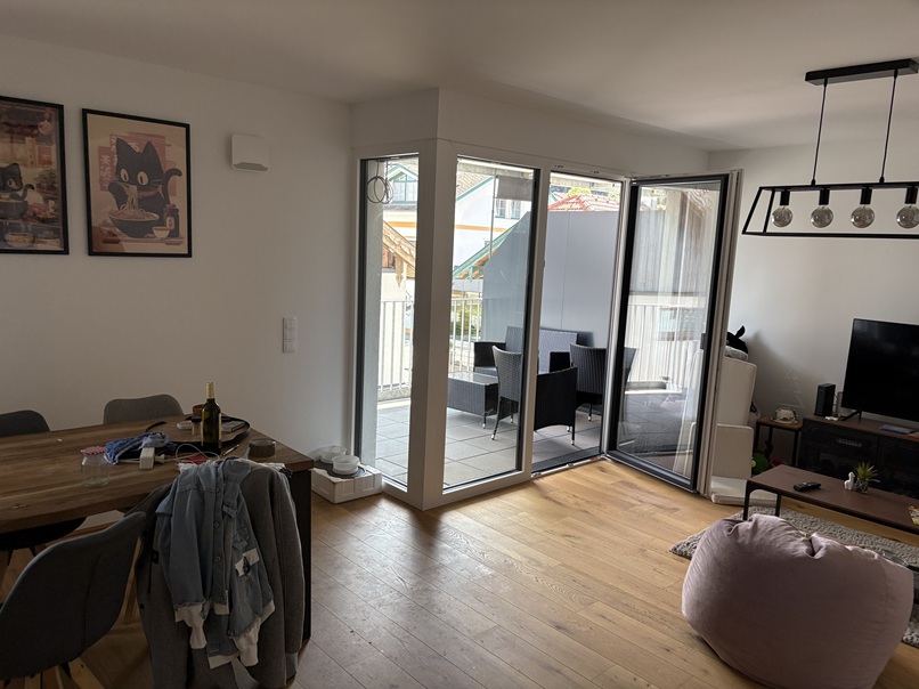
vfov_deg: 53.0
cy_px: 344
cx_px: 460
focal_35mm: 26
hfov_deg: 67.3
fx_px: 690
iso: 125
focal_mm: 5.96
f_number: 1.6
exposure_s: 1/229
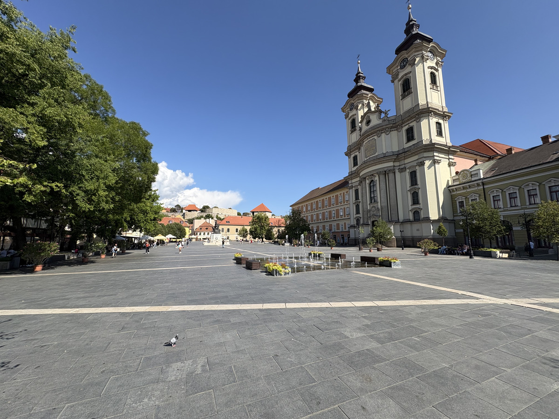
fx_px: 226
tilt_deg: +8.3
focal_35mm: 14
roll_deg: +0.7
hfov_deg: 102.1
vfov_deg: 85.7
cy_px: 210
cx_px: 280
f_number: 2.2
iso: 50
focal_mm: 2.22
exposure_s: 1/2342
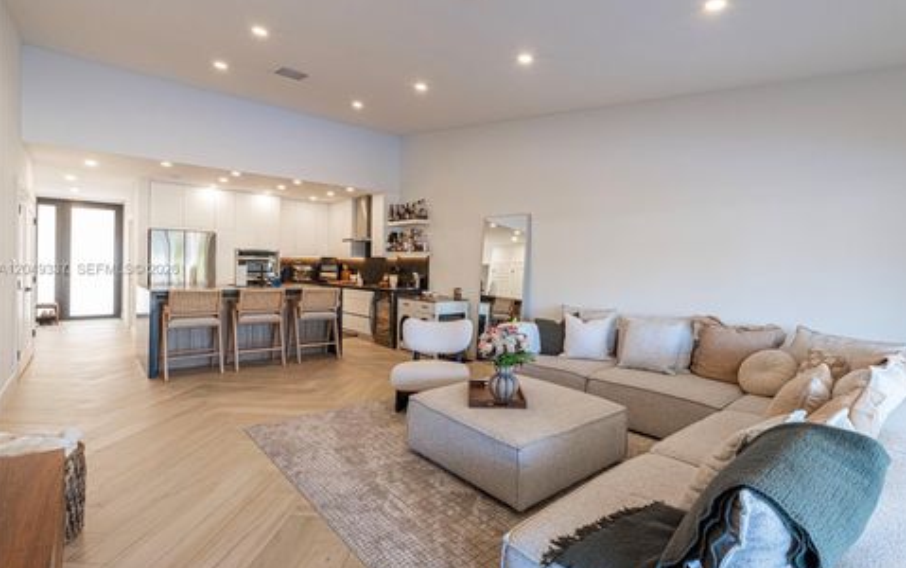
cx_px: 467
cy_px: 270
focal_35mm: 18
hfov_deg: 92.5
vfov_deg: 66.4
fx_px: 433
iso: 400
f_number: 7.1
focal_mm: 11
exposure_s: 1/5
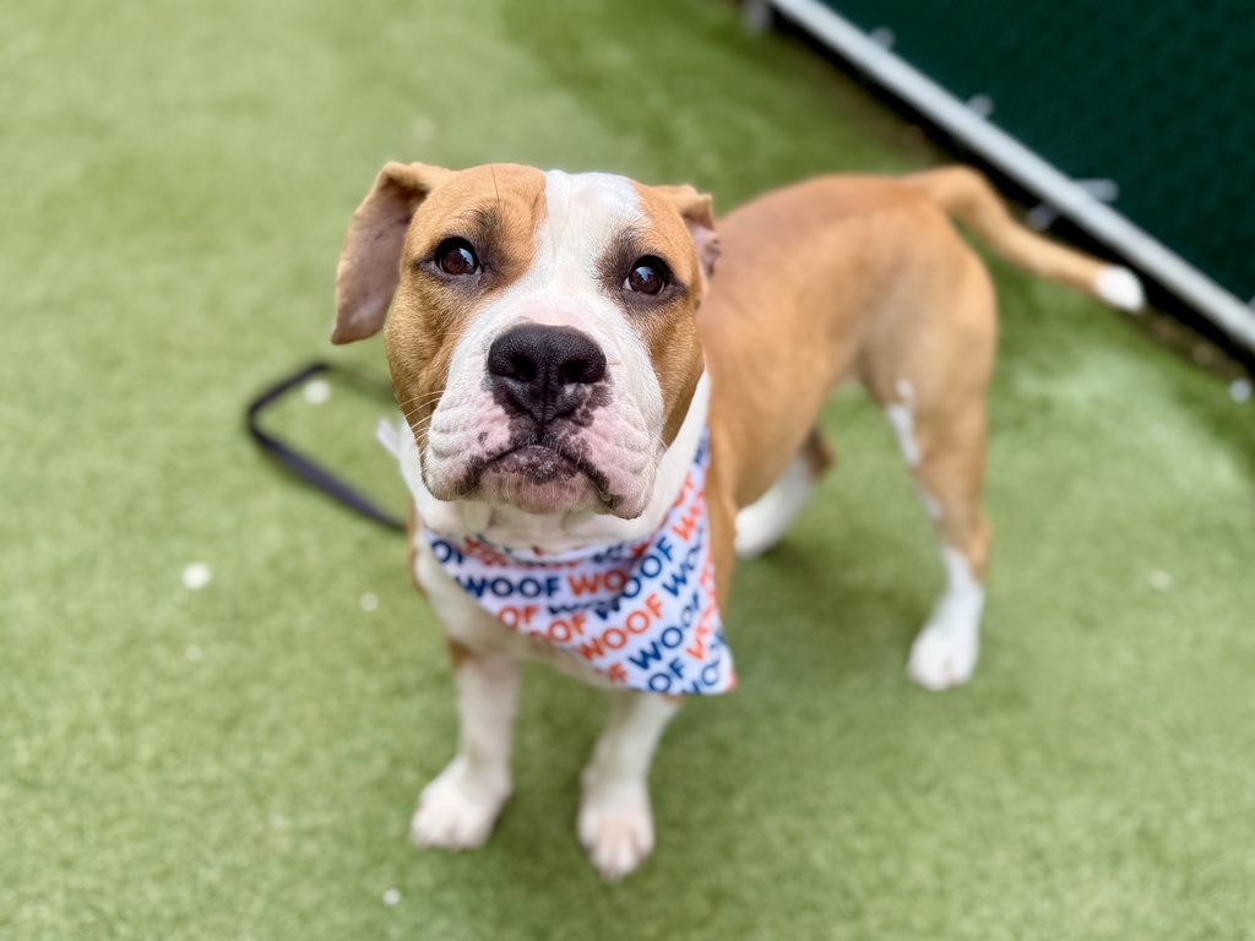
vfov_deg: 56.8
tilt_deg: -42.2
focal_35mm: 24
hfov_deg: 71.6
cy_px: 470
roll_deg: -5.9
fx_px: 870
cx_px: 628
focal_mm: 6.76
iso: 80
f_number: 1.78
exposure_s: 1/464
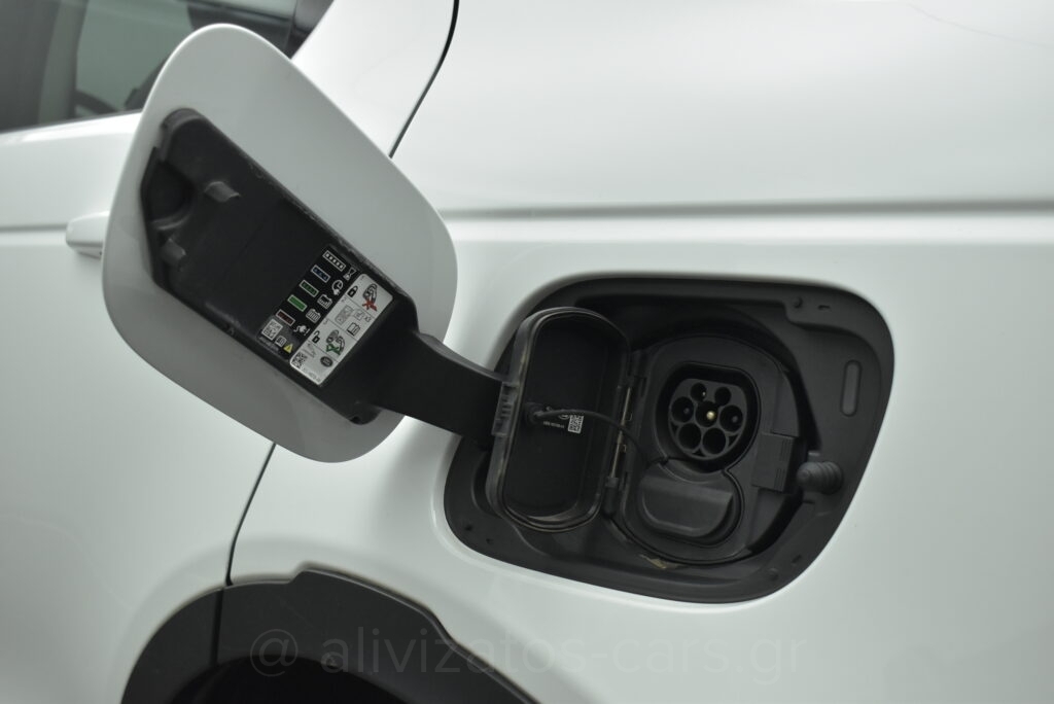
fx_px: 1362
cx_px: 527
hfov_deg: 42.3
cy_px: 352
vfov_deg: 29.0
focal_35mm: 46
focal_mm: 31
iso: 1600
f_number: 5
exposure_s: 1/125
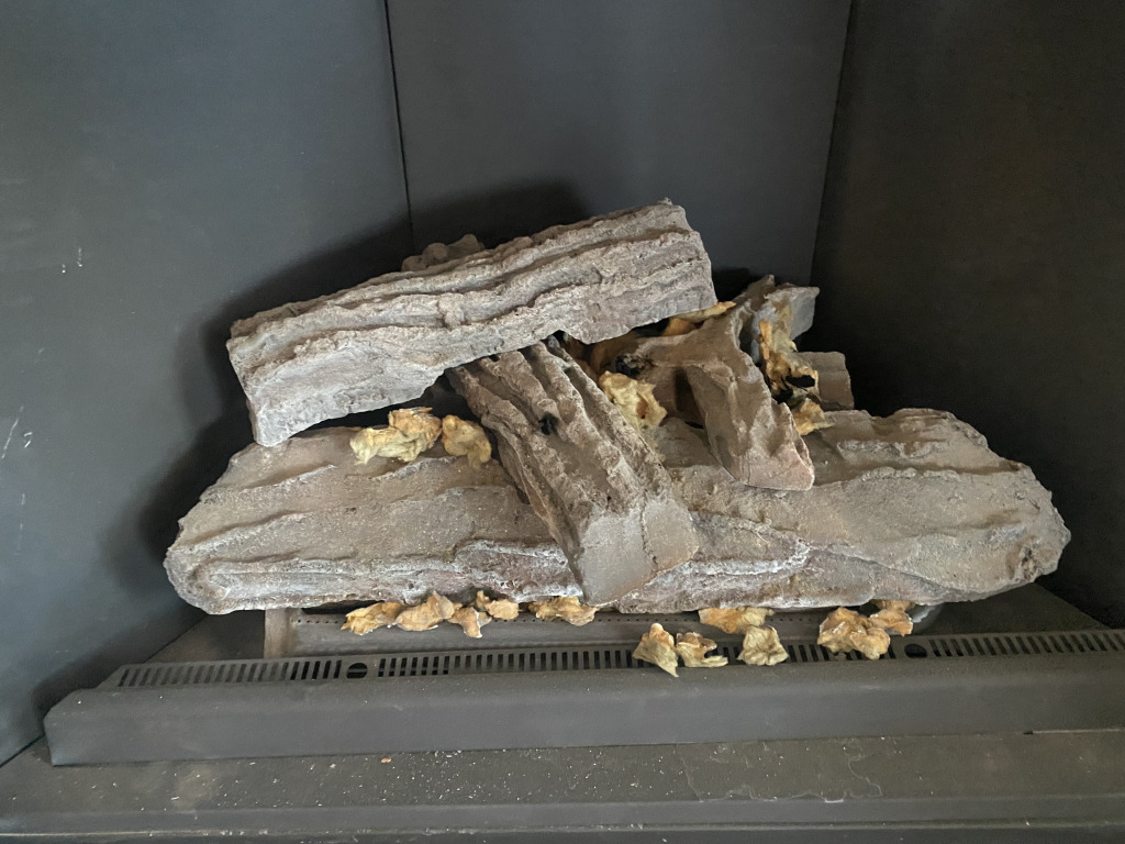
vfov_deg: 53.1
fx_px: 845
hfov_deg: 67.3
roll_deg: +3.2
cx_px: 562
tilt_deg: -32.0
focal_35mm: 26
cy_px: 422
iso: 800
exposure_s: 1/30
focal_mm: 4.25
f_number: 1.8
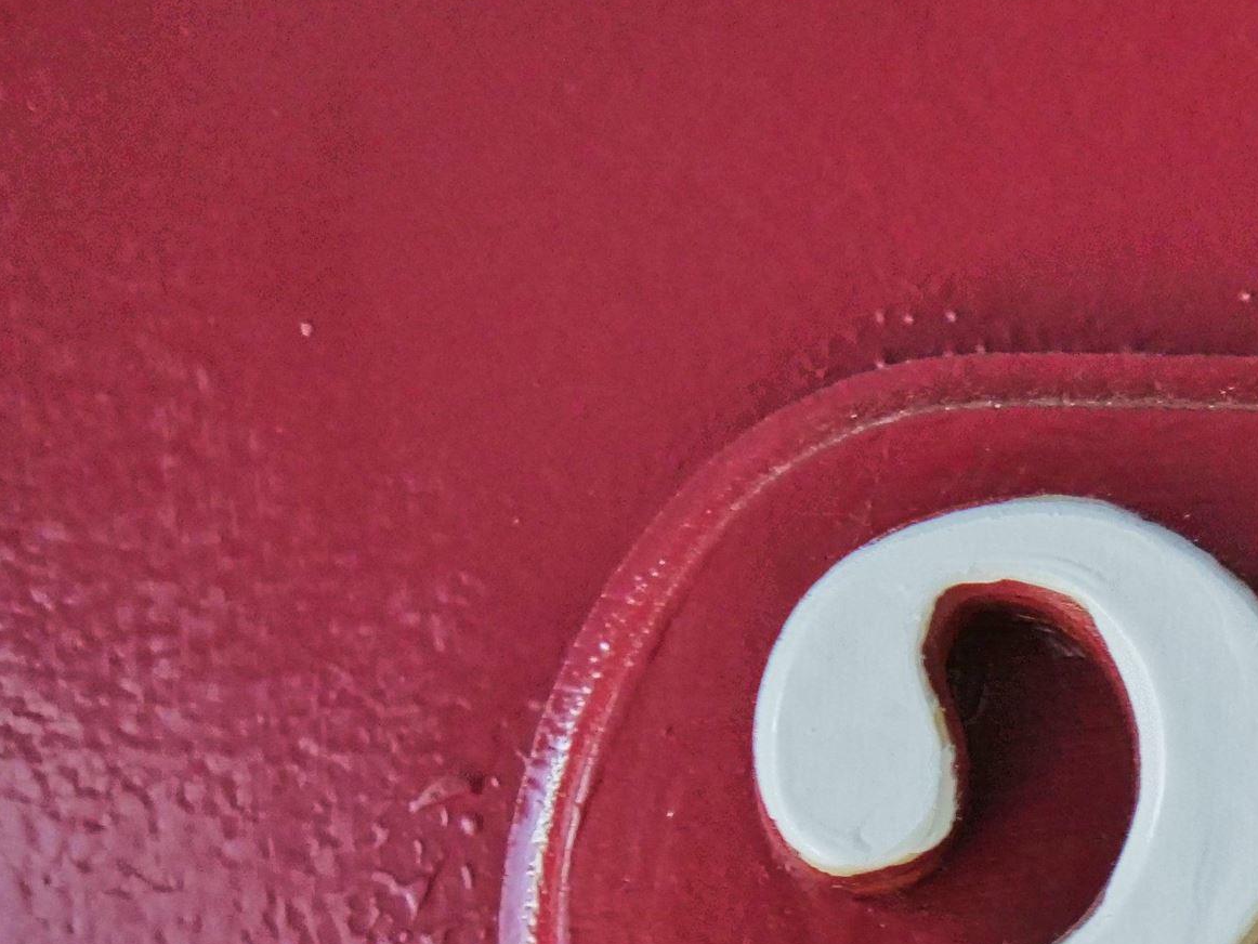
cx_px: 1297
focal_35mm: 74
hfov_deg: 24.9
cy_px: 1098
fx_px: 2690
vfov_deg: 18.9
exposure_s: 1/50
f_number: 2.8
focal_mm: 14
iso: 800
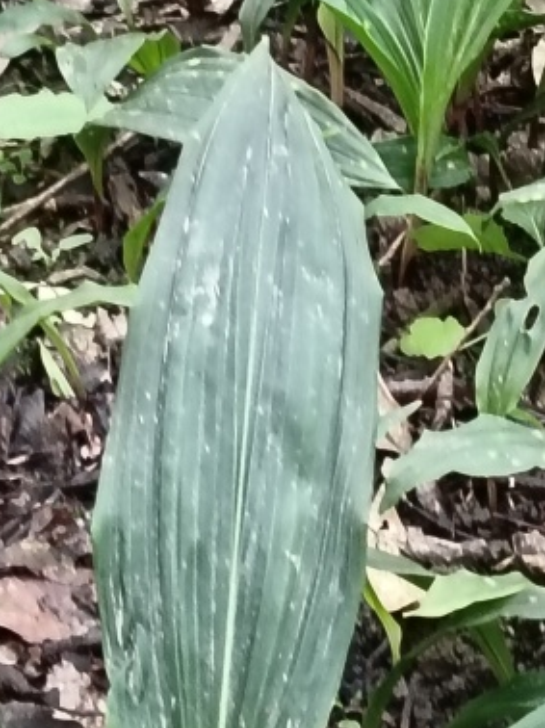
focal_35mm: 127
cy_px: 41
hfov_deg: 11.6
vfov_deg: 15.3
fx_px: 2669
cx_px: 422
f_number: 1.8
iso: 1815
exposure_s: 1/33.3
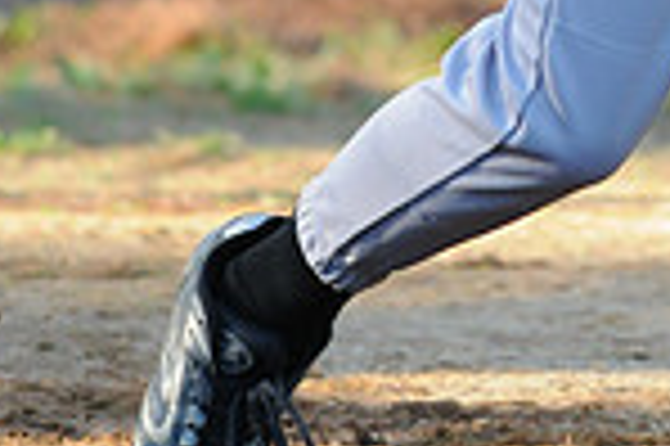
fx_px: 32608
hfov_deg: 1.2
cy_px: -369
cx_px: 582
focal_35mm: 1754
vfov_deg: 0.8
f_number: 4
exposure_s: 1/800
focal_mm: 300
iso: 800
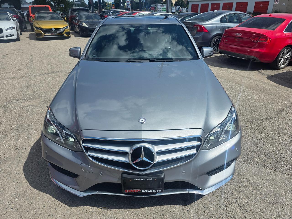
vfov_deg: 58.9
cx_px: 146
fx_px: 194
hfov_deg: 73.9
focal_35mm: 23
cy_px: 110
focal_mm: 6.3
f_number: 1.7
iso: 80
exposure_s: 1/7333
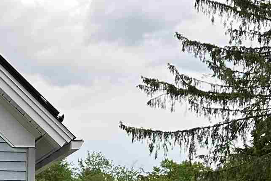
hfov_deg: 16.4
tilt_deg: -3.3
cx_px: -70
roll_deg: -1.5
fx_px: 896
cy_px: 302
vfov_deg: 10.9
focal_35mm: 119
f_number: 1.78
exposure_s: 1/879
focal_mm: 6.86
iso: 80
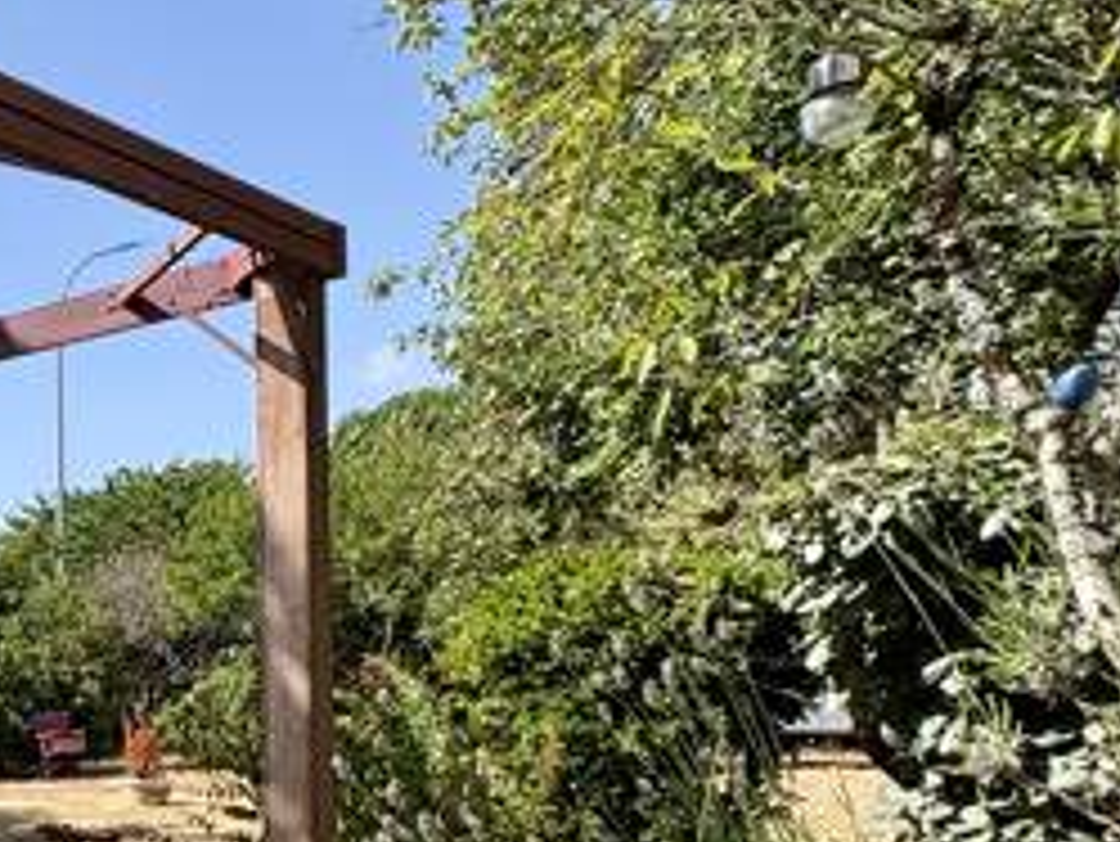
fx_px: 1457
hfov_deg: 28.2
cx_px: -553
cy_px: 765
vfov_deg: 30.7
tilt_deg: -0.9
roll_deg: +1.8
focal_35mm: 45
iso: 64
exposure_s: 1/1143
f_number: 2.2
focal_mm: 2.22
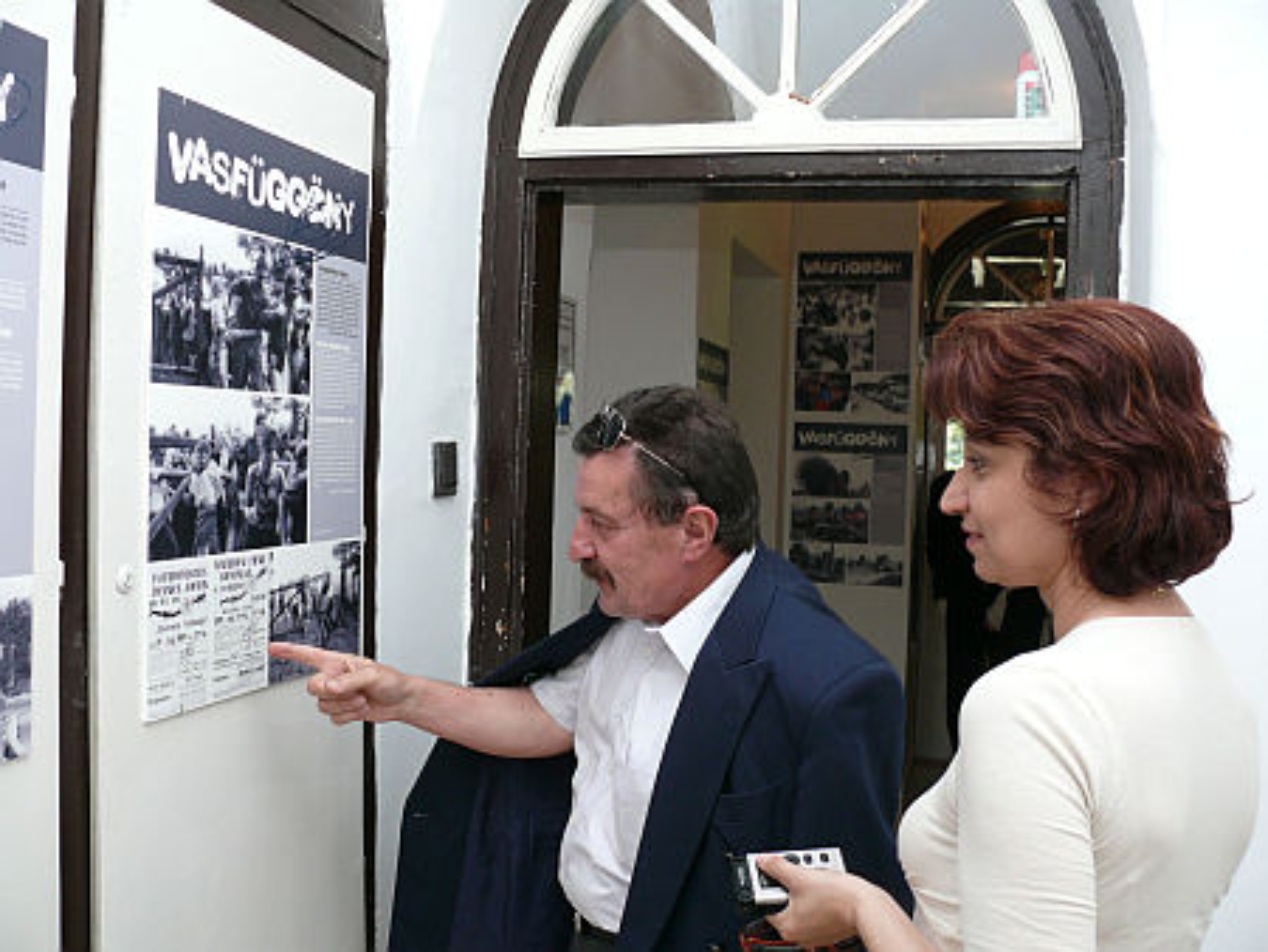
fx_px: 1283
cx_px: 634
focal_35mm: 35
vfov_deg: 40.7
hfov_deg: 52.6
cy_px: 476
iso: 100
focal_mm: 7.4
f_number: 4
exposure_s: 1/30
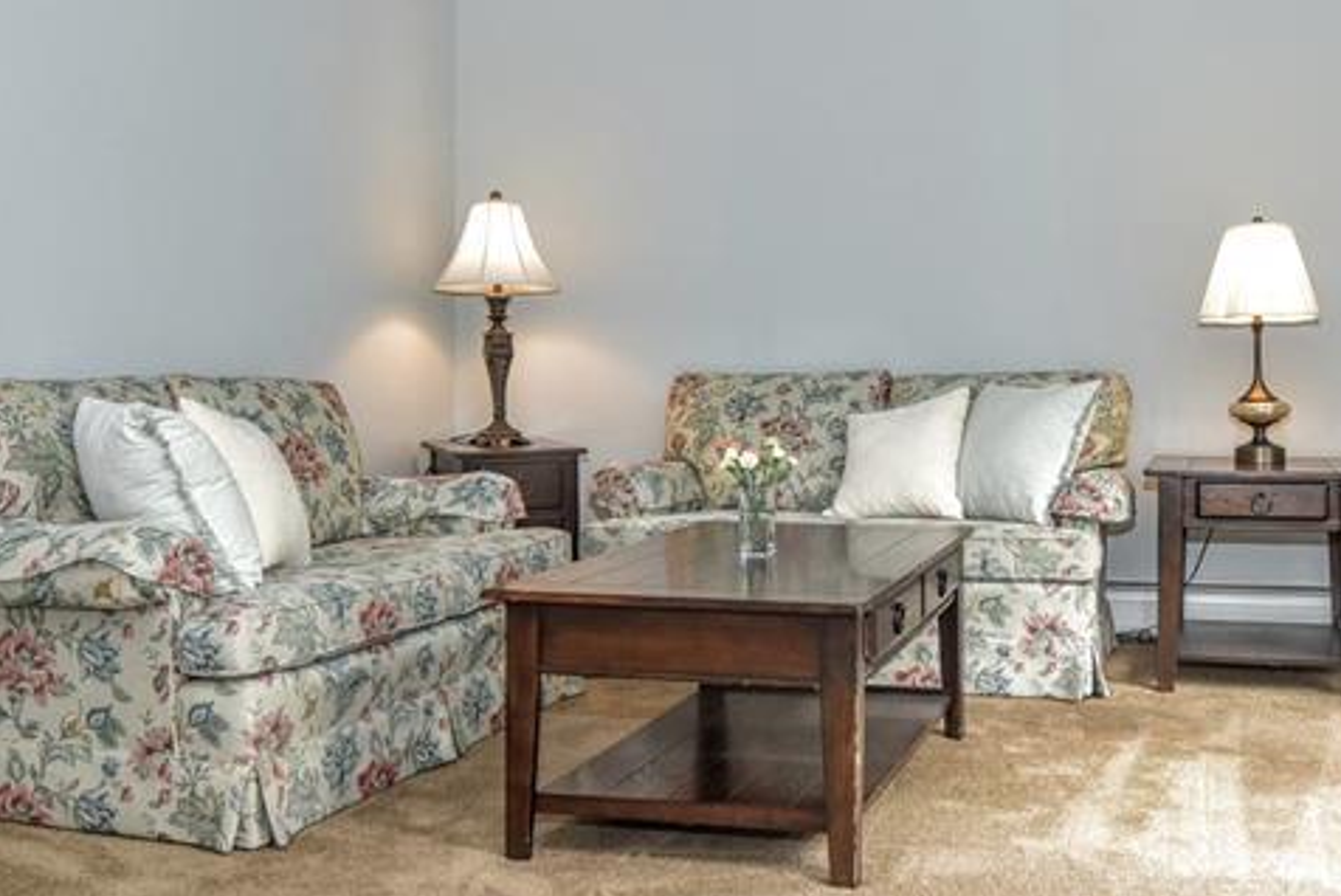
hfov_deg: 45.0
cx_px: 845
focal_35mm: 43
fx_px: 1603
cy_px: 373
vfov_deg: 31.2
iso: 800
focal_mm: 20
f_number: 5
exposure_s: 1/100
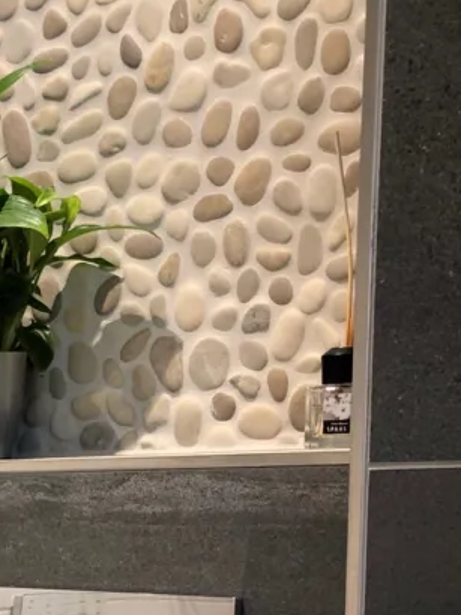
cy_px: 756
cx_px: -161
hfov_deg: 16.8
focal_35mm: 82
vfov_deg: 21.9
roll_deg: +2.4
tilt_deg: -10.6
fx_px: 1458
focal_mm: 4
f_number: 1.8
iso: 40
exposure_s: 1/17
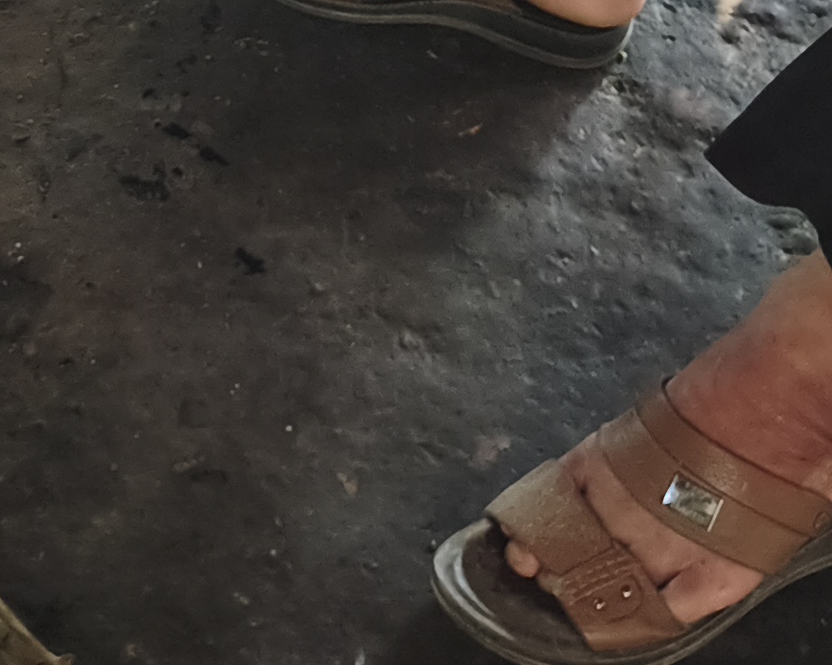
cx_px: 169
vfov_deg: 13.2
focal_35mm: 102
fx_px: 2511
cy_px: -621
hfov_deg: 18.6
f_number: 1.7
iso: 1000
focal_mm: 6.06
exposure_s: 1/33.3
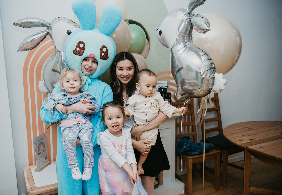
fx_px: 272
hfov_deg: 54.8
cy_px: 102
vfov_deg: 39.5
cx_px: 129
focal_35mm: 34
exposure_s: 1/160
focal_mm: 32
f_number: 3.5
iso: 100
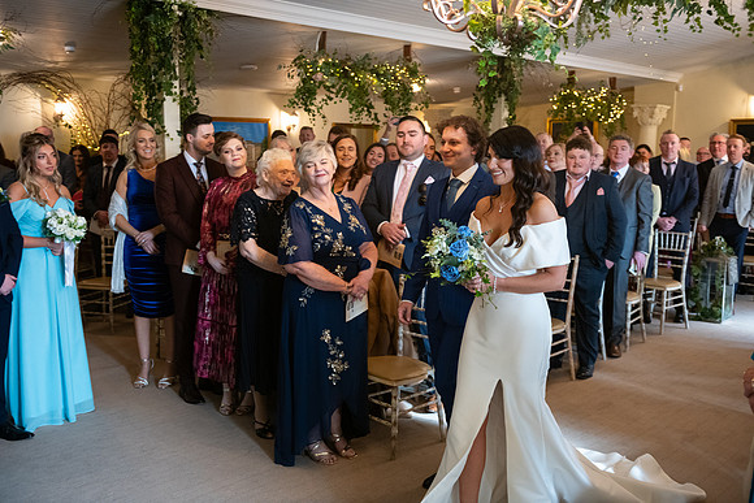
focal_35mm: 35
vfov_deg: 37.9
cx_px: 377
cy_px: 252
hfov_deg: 54.4
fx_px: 733
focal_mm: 35
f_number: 3.5
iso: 1250
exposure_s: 1/160
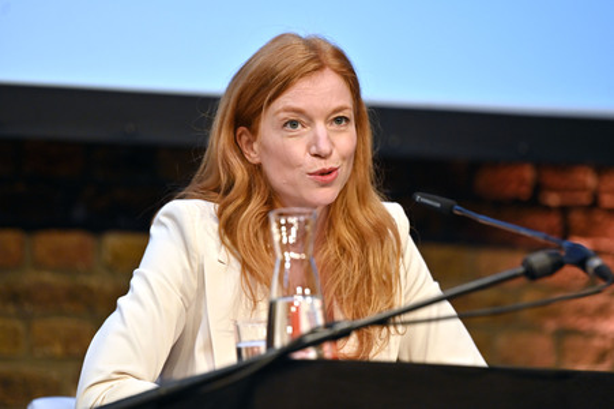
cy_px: 204
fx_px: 3409
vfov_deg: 6.9
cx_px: 307
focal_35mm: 200
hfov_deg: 10.3
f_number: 2.8
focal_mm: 200
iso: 2000
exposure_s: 1/320
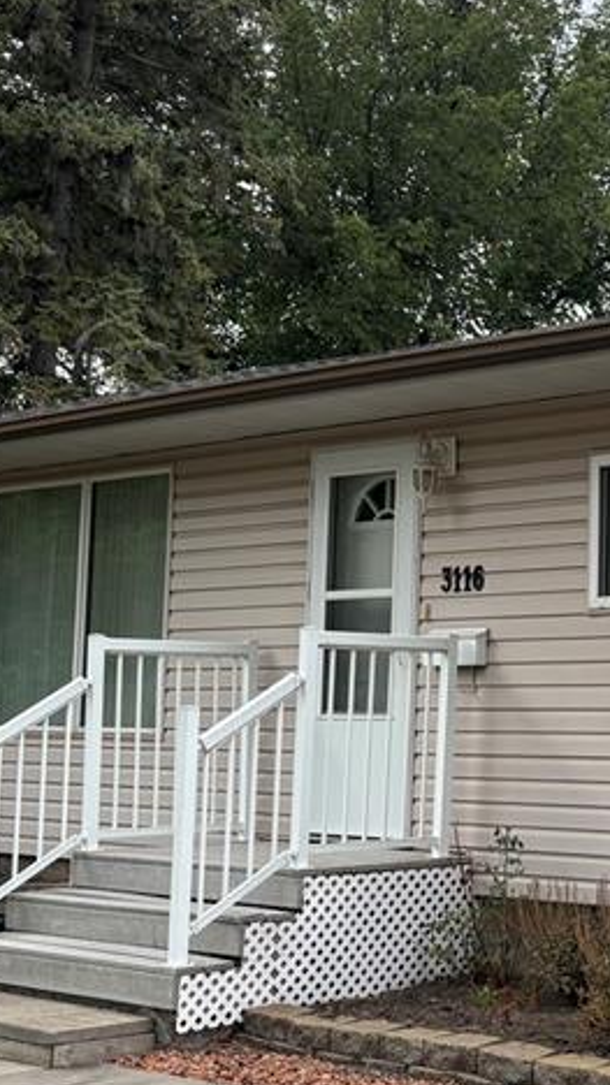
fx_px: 1784
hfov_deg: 18.1
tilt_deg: +5.7
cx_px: 800
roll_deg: -1.4
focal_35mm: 62
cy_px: 536
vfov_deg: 33.8
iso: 64
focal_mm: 5.96
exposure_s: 1/1393
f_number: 1.6
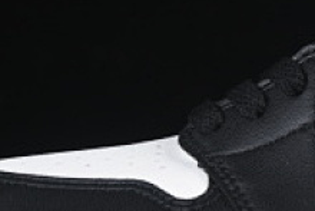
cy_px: 37
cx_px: 430
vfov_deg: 3.7
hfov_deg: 5.6
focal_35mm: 368
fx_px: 3222
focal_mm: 50
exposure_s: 1/60
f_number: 7.1
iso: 160
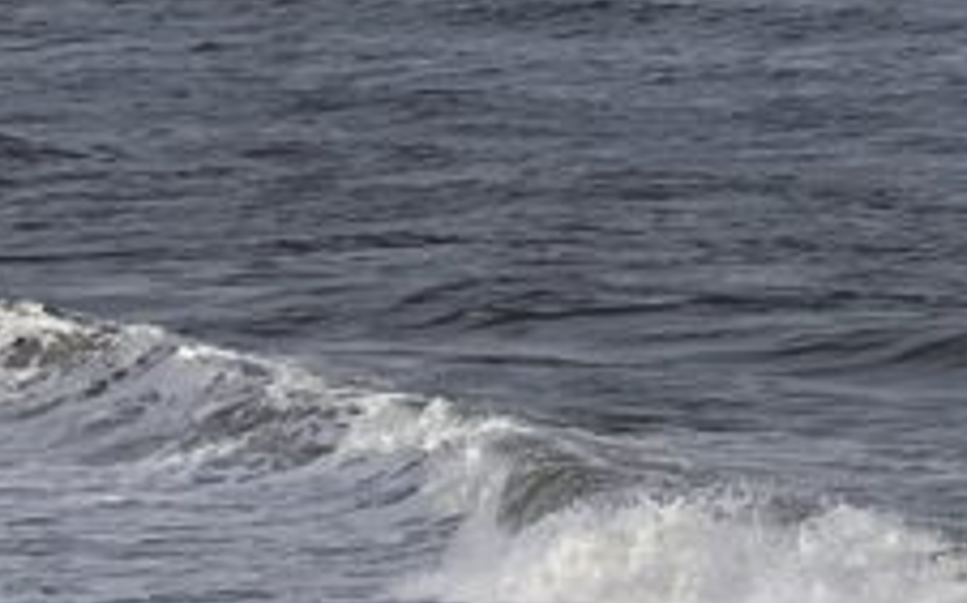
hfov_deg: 5.6
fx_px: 9746
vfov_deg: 3.5
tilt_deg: -0.1
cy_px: -107
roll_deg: +0.6
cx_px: 1690
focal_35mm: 370
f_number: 2.8
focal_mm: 9
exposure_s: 1/652
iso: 32
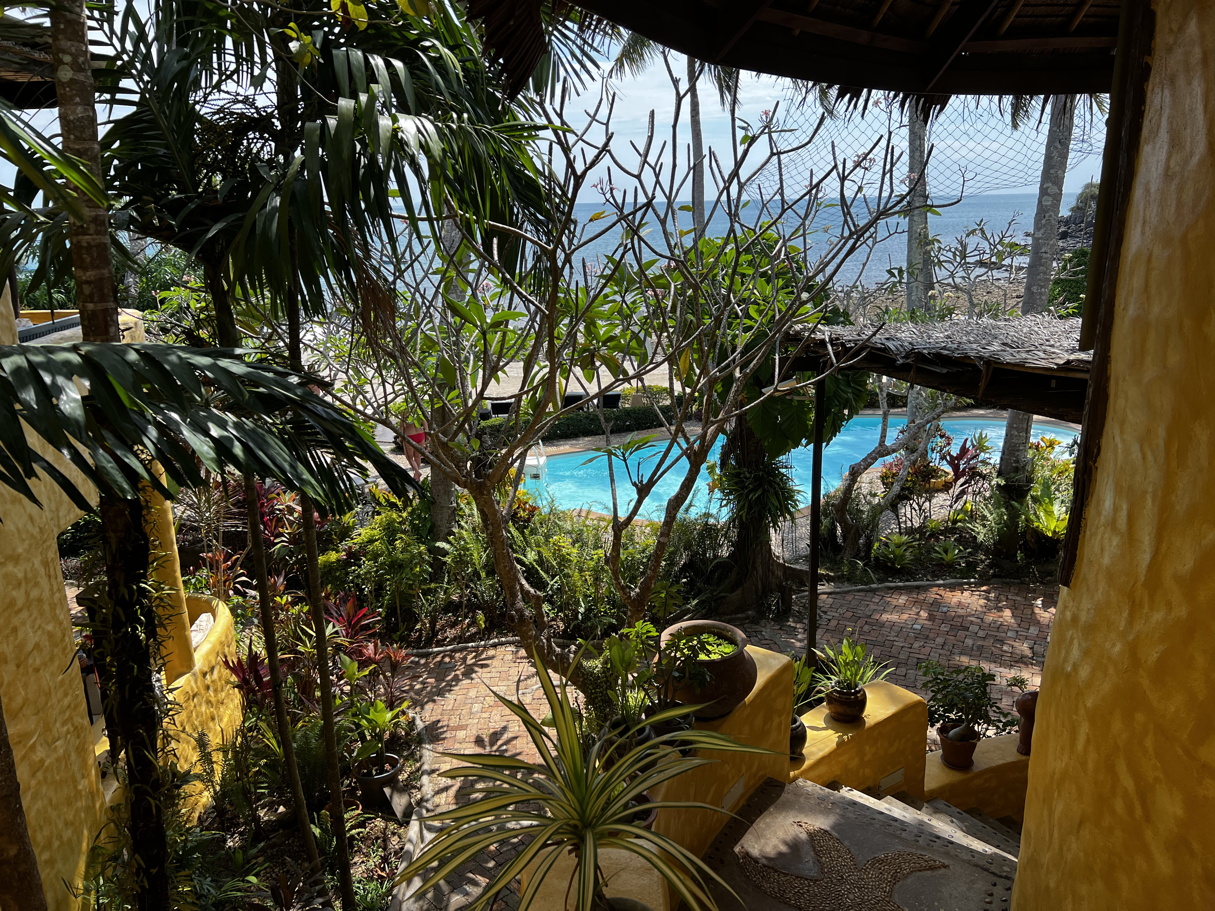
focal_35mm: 26
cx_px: 608
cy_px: 456
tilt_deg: -16.2
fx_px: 913
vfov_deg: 53.1
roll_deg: +1.2
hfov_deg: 67.3
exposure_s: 1/2165
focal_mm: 5.7
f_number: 1.5
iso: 50
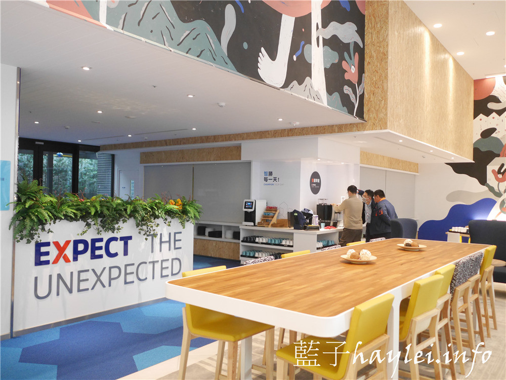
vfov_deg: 46.8
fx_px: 439
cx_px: 253
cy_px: 190
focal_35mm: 30
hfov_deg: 60.0
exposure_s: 1/125
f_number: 1.7
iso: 1600
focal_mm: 15
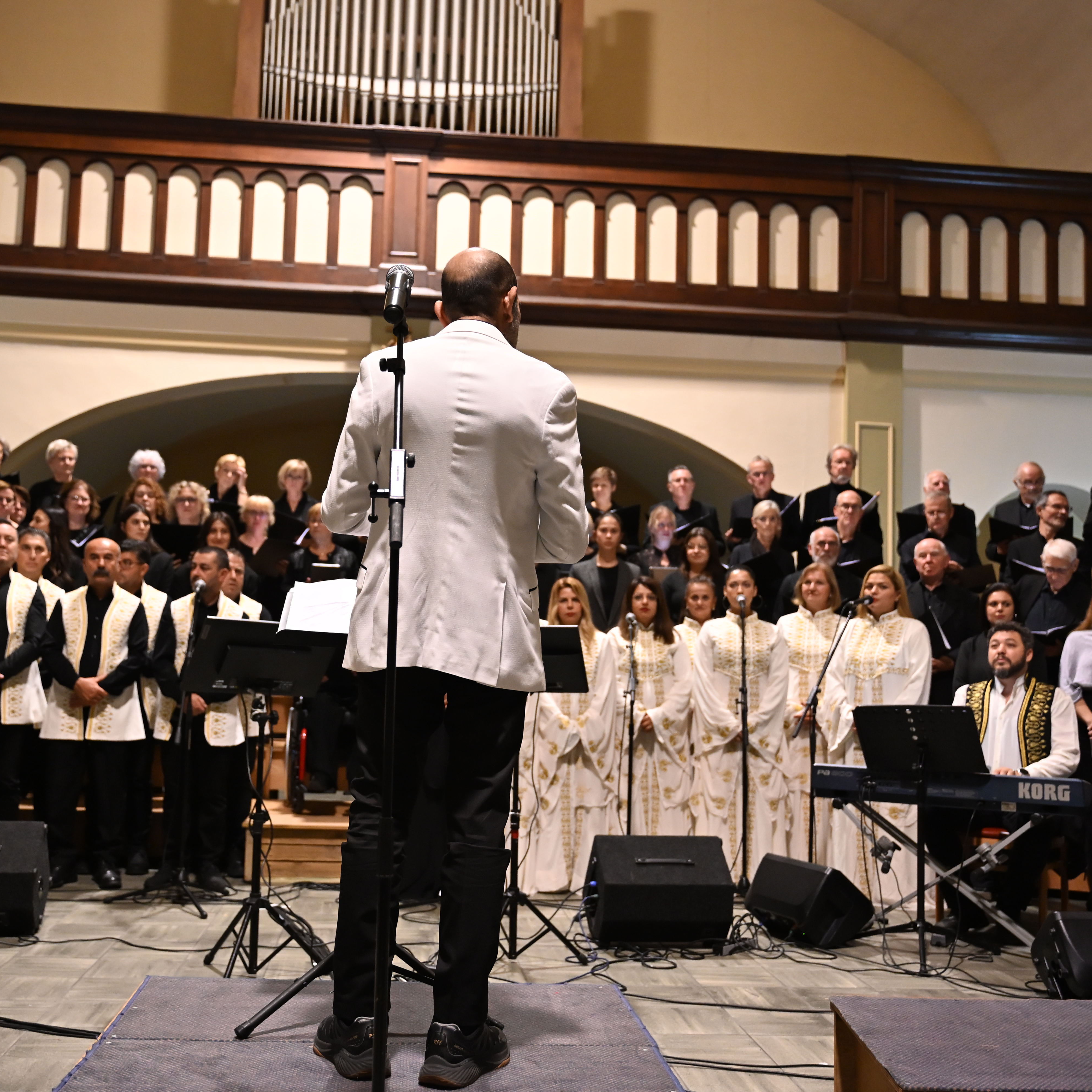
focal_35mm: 36
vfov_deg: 46.0
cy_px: 544
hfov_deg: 45.9
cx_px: 465
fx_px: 1285
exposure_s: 1/100
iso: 3200
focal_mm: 28
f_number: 2.8
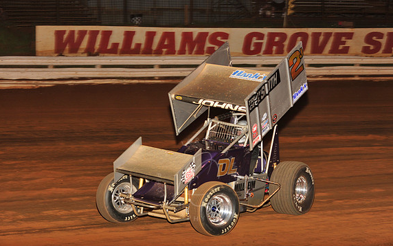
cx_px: 197
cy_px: 116
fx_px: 1018
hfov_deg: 21.9
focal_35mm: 95
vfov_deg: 13.8
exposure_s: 1/320
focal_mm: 92
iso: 800
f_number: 6.3
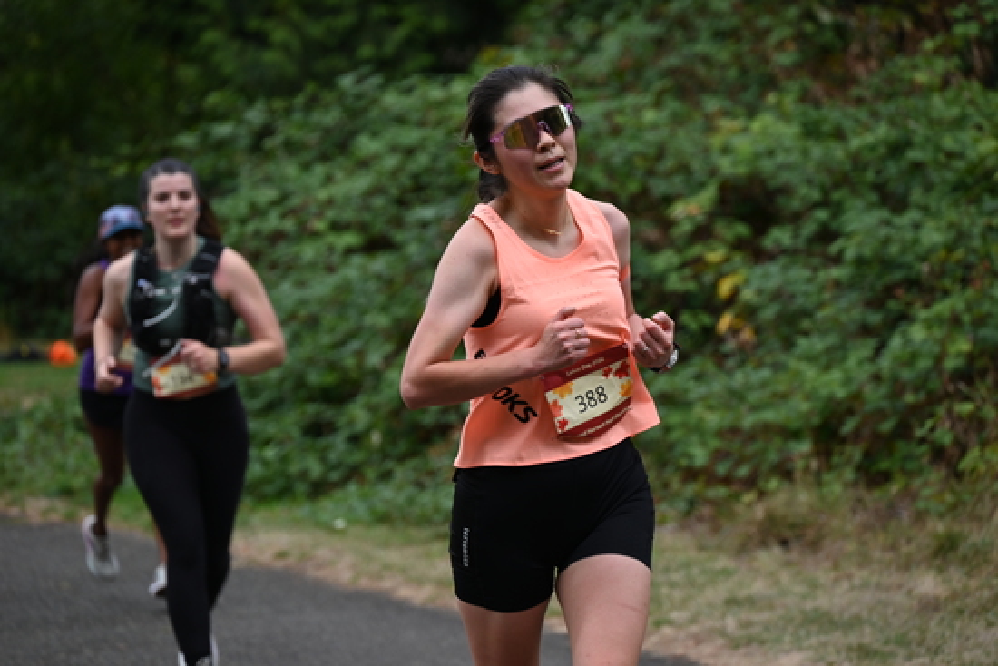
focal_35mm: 200
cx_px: 499
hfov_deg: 10.3
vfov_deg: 6.9
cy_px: 333
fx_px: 5546
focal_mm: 200
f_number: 6.3
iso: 360
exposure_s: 1/500
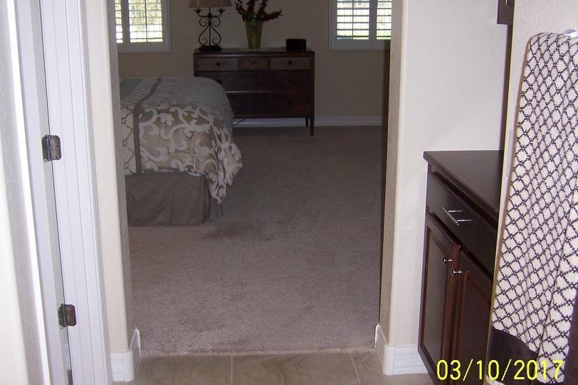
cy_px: 190
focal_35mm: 43
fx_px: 690
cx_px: 268
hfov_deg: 45.4
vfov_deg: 31.2
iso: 80
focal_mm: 6.2
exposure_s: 1/60
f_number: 2.8
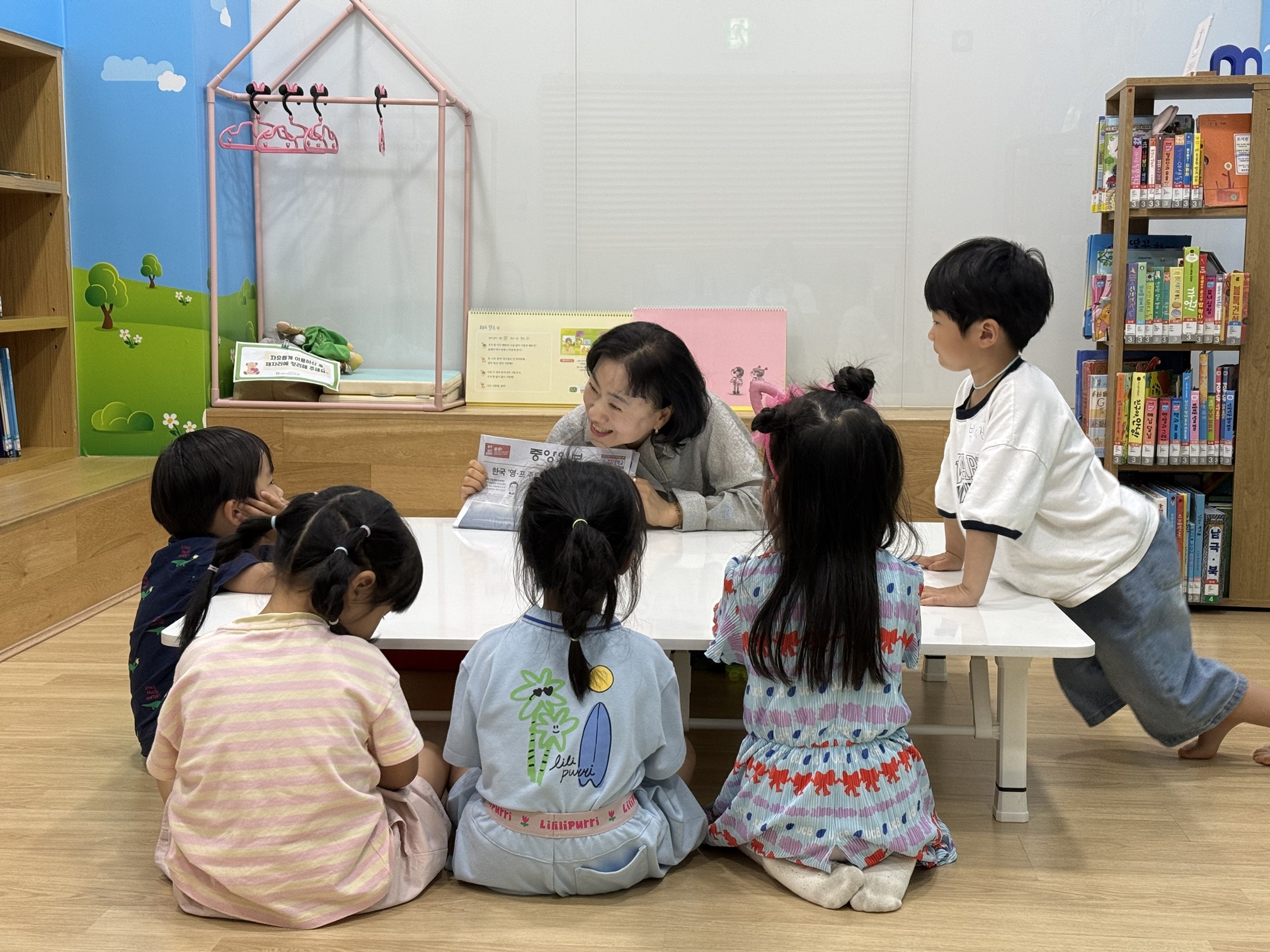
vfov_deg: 30.3
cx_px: 635
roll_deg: -0.1
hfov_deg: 39.7
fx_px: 1761
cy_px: 476
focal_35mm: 48
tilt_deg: -6.3
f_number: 1.78
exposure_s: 1/60
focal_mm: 6.76
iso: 80
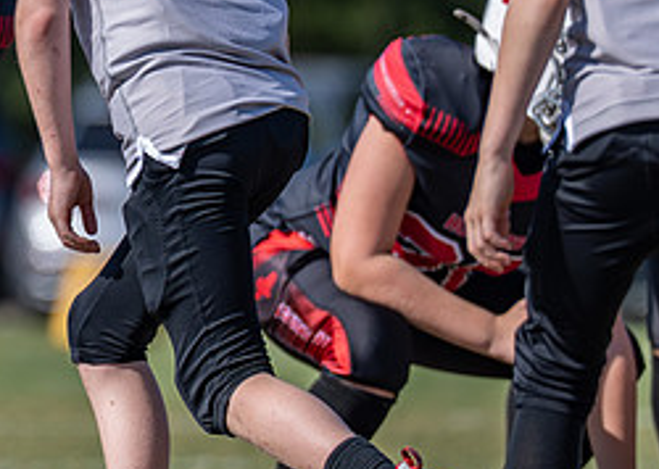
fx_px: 16995
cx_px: -54
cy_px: 82
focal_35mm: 909
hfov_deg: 2.2
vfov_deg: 1.6
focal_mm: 200
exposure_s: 1/2000
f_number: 2.8
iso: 100
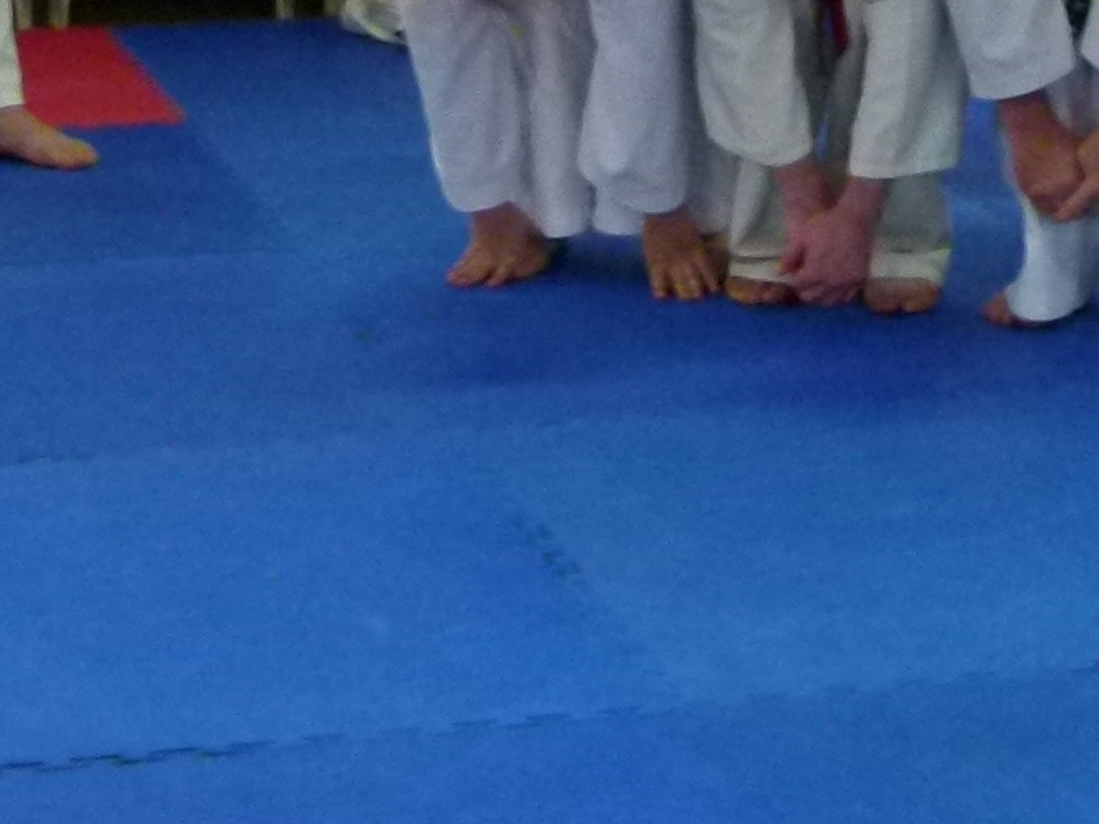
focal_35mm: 129
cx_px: 915
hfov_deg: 15.2
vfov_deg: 11.0
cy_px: -438
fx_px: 4095
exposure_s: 1/30
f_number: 3
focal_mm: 6.1
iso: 400
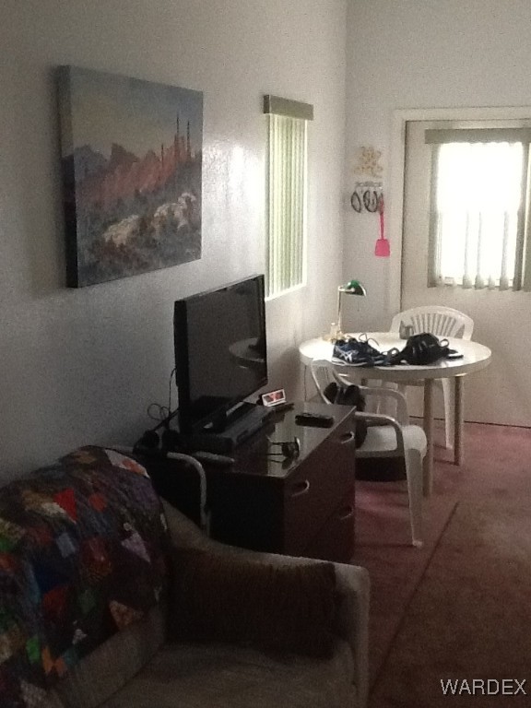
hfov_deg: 32.9
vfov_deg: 42.9
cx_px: 266
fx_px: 900
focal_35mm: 44
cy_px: 354
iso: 250
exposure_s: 1/30
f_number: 2.4
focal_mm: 2.03
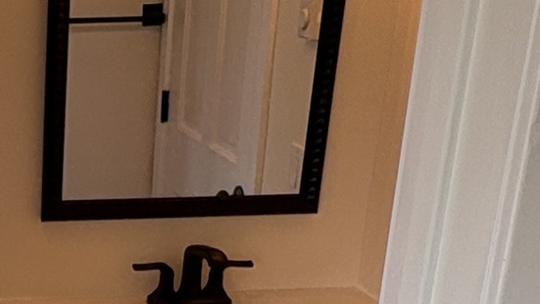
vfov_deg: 13.4
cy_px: 463
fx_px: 1217
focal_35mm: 85
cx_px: -24
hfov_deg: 23.7
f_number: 2.2
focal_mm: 2.22
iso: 50
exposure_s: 1/135
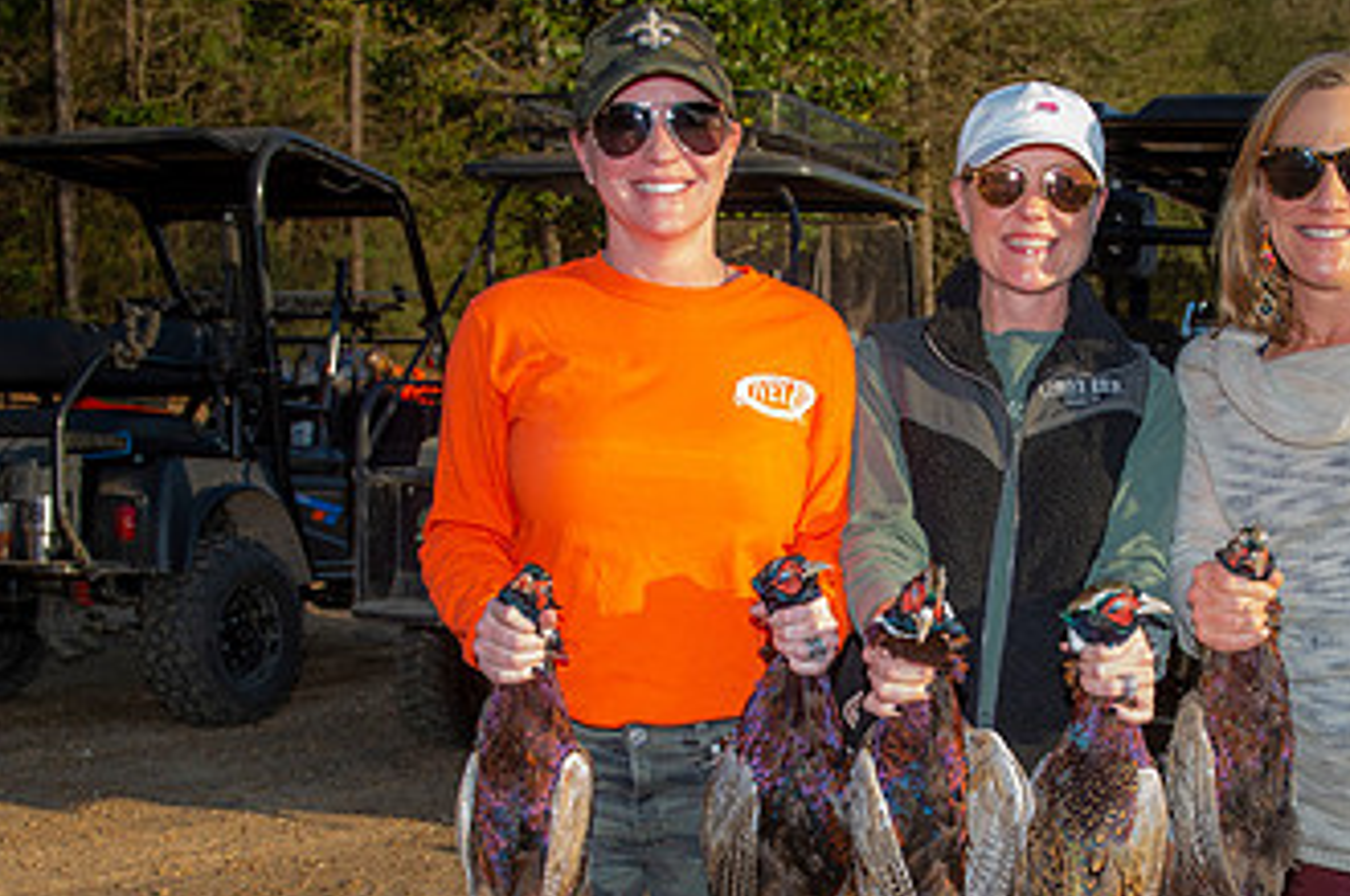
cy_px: 720
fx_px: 1910
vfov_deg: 25.9
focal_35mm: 51
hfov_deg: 38.4
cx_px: 920
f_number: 5.6
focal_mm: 29
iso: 50
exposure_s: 1/160
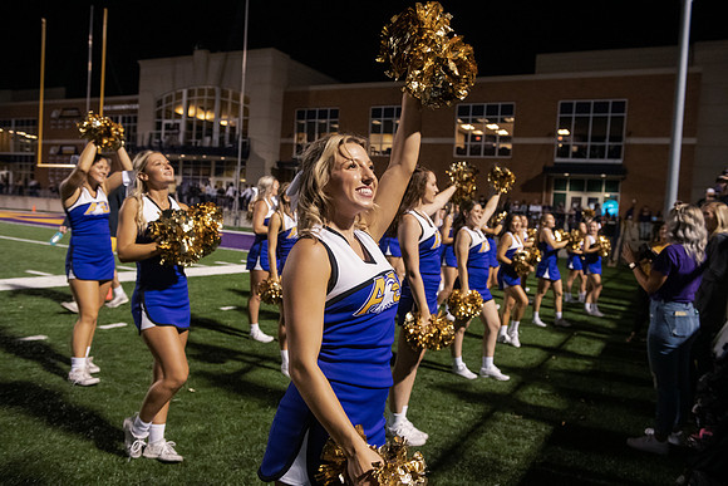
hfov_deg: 63.6
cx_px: 364
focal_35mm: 29
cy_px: 243
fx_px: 587
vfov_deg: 45.0
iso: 5000
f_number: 4
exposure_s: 1/500
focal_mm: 29
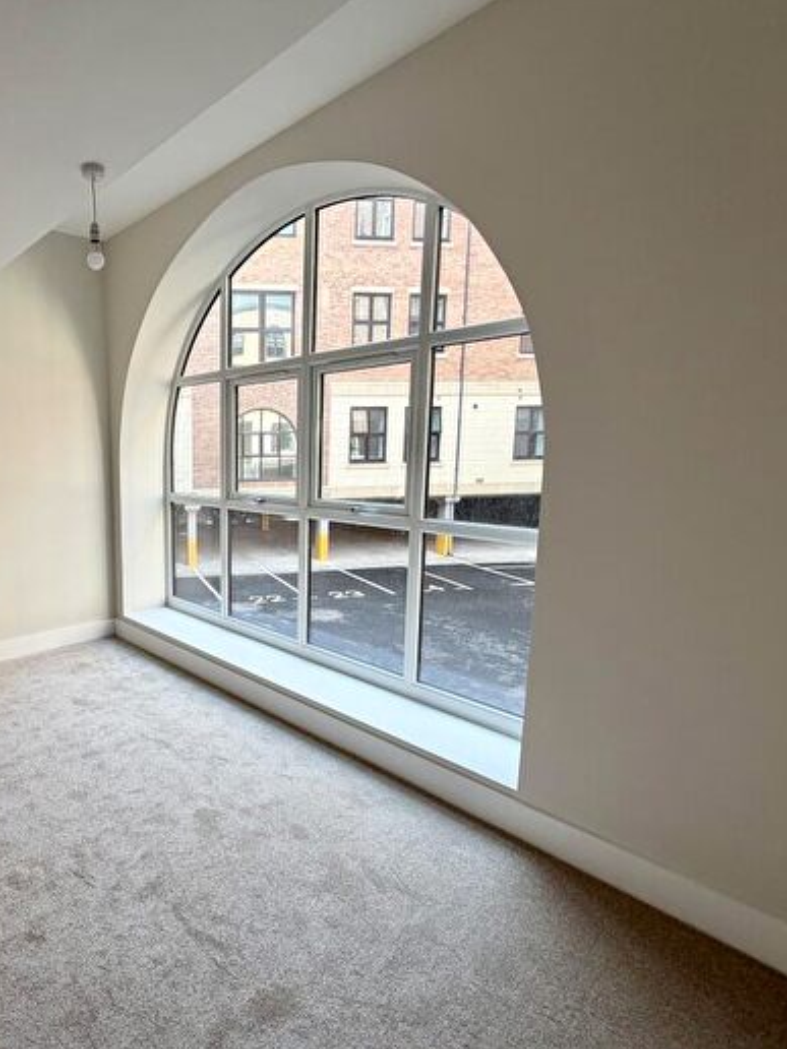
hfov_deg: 63.5
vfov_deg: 84.7
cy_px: 528
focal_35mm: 19
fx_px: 576
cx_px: 173
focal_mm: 2.22
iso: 80
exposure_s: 1/121
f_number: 2.2
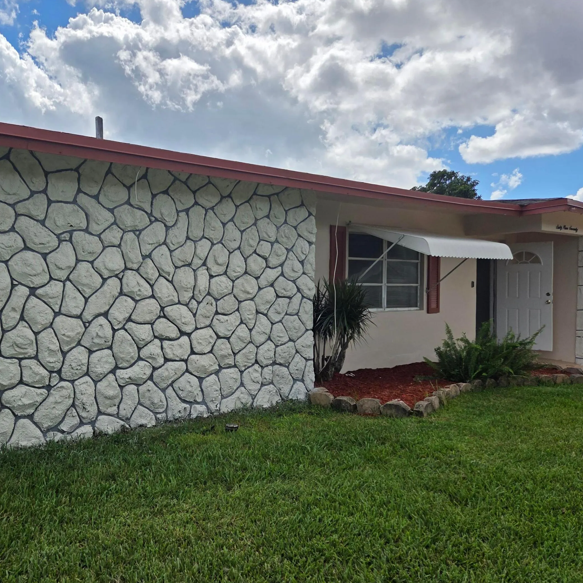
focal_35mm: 28
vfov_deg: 57.3
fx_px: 534
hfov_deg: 56.1
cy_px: 284
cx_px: 193
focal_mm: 5.4
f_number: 1.8
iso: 64
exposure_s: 1/7891
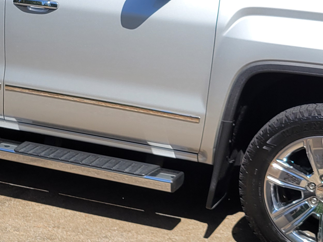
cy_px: 57
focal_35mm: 84
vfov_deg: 17.5
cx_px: 107
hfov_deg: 23.2
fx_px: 784
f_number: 1.8
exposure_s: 1/2805
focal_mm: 5.4
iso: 40
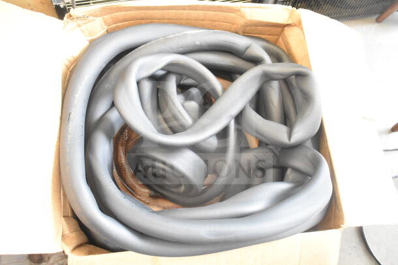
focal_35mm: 33
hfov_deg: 57.2
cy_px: 132
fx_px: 365
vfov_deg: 40.0
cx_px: 199
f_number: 3.8
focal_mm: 22
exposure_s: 1/40
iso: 2800
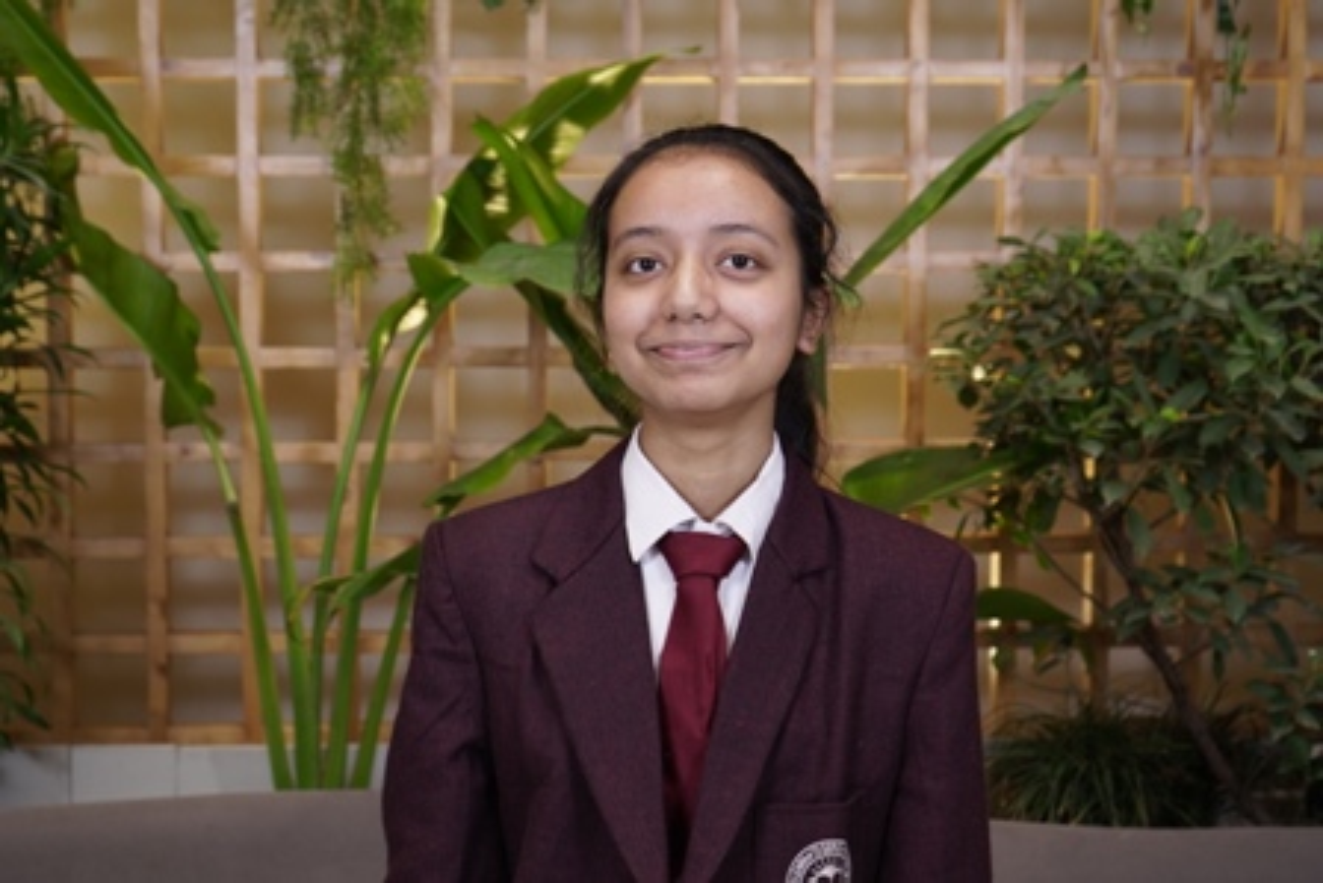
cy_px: 442
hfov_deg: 32.9
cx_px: 662
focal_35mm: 61
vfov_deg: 22.3
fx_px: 2242
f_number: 4.5
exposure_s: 1/80
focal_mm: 41
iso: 320
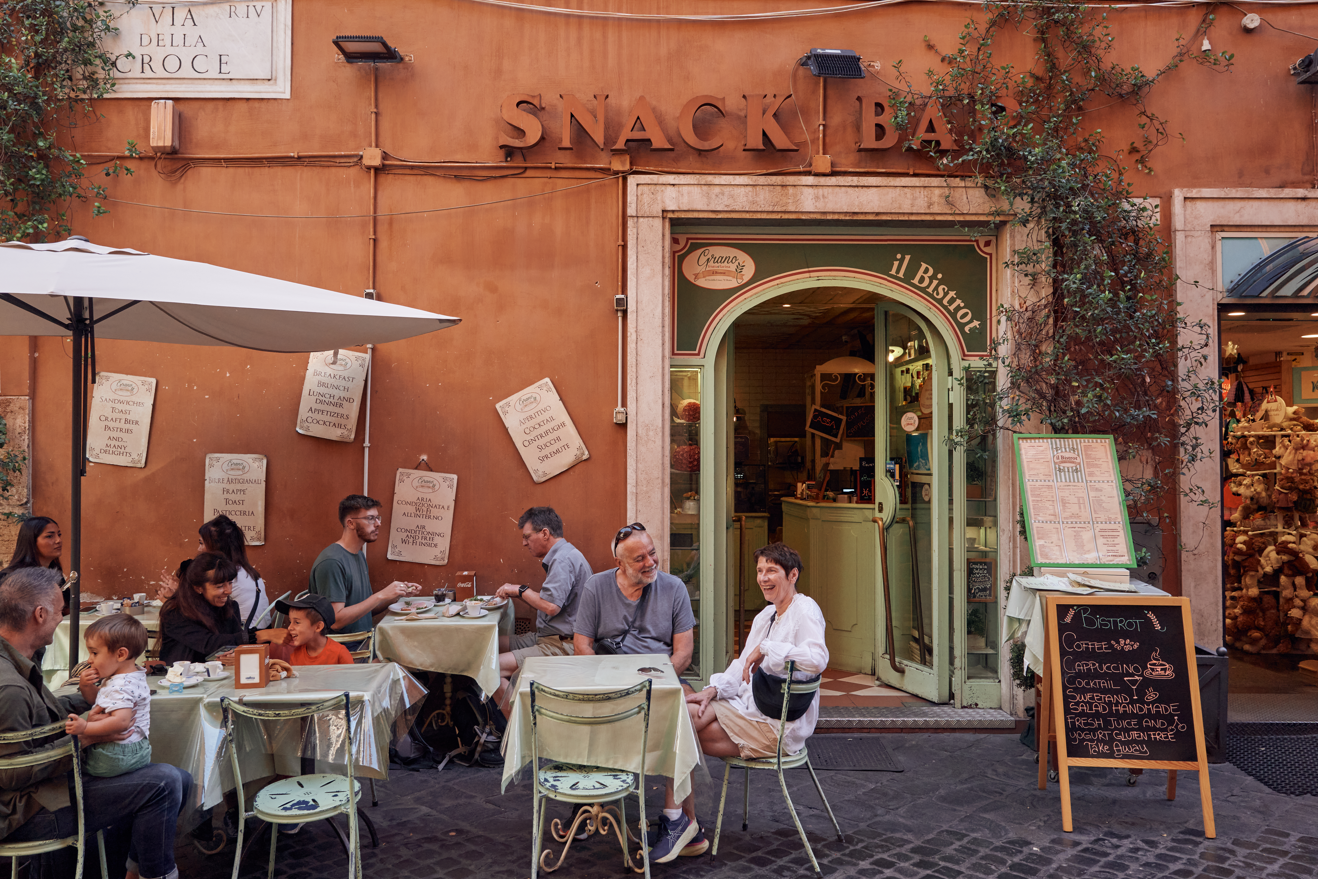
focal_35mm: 29
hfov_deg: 63.6
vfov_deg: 45.0
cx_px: 622
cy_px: 429
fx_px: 1062
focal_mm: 24
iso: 250
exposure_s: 1/500
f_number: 4
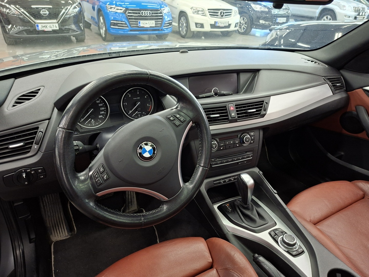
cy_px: 138
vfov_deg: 58.9
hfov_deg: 73.9
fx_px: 245
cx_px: 184
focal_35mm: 23
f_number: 1.8
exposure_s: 1/33
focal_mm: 5.54
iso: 400
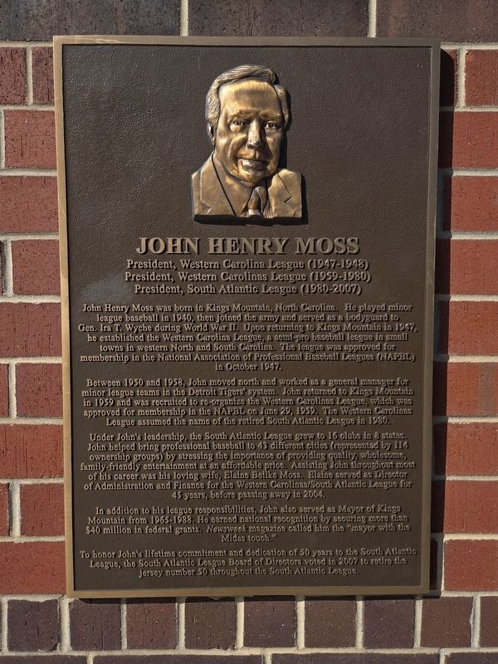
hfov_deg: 58.9
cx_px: 249
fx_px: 441
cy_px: 332
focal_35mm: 23
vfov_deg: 73.9
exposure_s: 1/2000
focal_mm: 5.4
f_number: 1.8
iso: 25
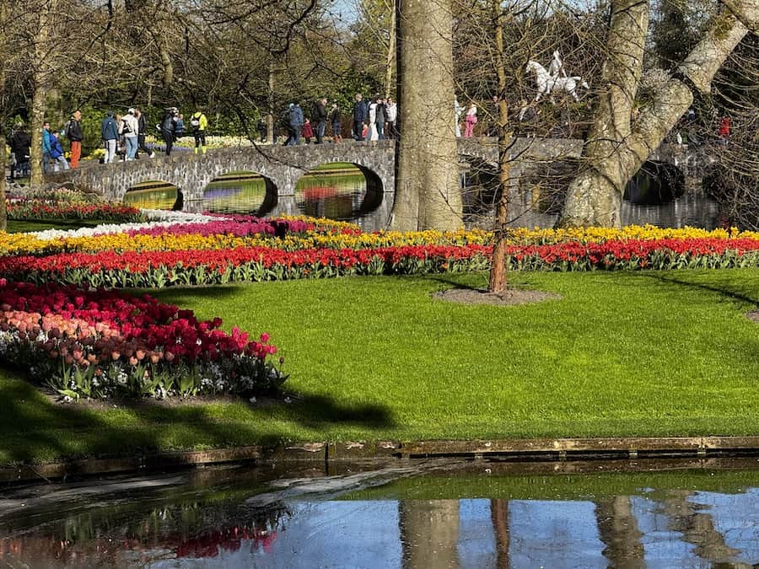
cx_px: 380
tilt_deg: -3.9
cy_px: 284
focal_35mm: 120
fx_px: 2631
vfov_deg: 12.3
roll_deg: +0.2
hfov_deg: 16.4
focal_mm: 15.66
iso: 50
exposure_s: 1/880
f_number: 2.8
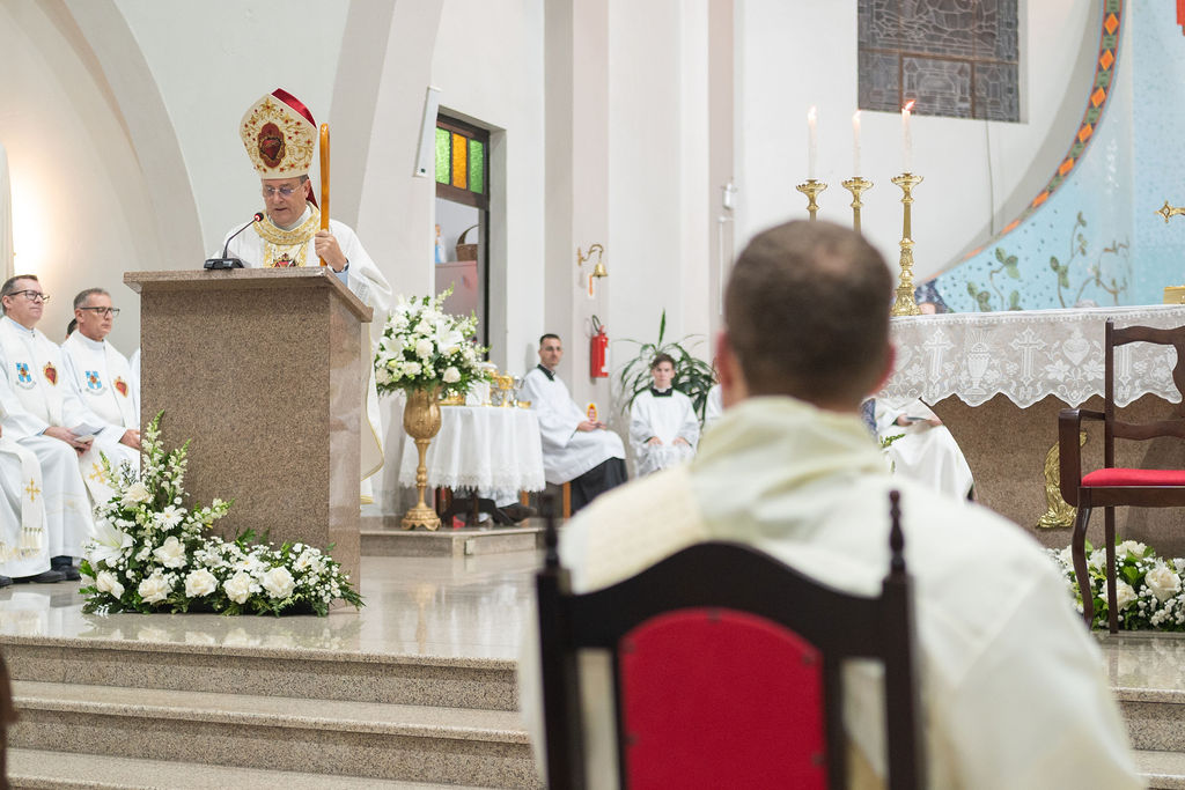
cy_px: 395
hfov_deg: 37.1
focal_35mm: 54
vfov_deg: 25.2
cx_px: 592
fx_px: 1767
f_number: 2
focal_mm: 35
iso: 1000
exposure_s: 1/160
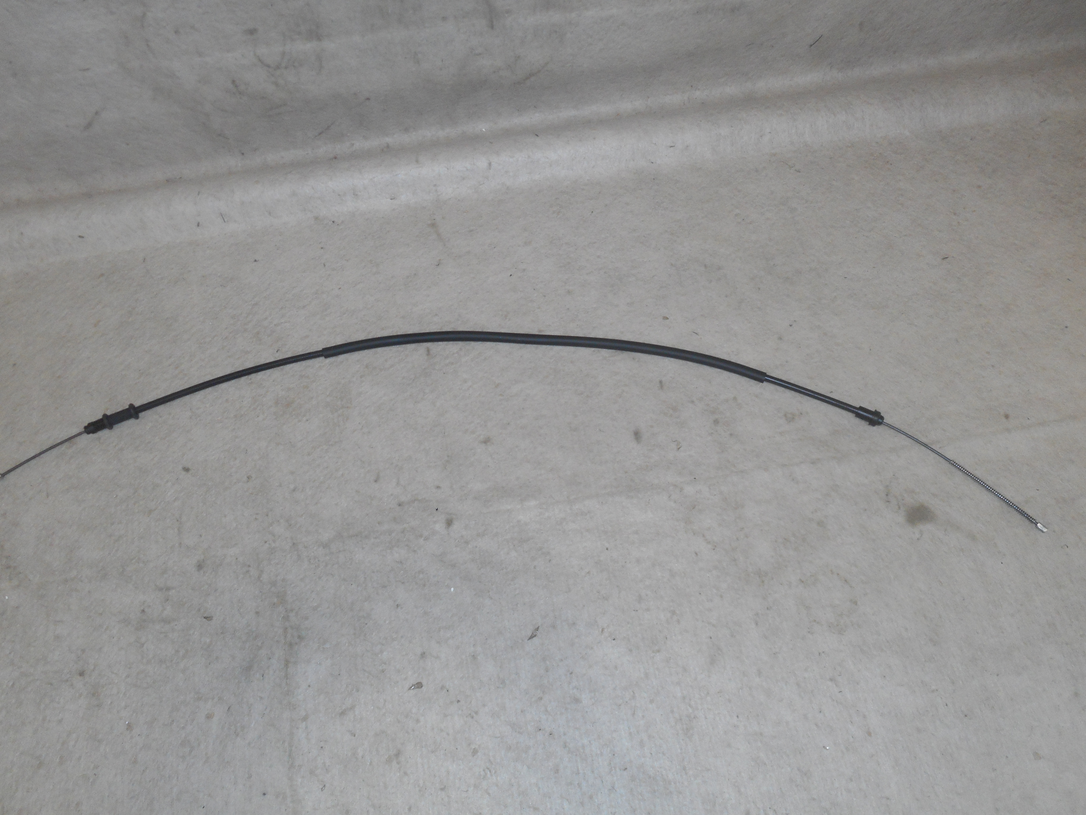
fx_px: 910
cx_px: 543
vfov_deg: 48.2
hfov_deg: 61.7
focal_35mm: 29
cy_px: 408
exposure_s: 1/25
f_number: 4
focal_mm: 5.2
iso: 200
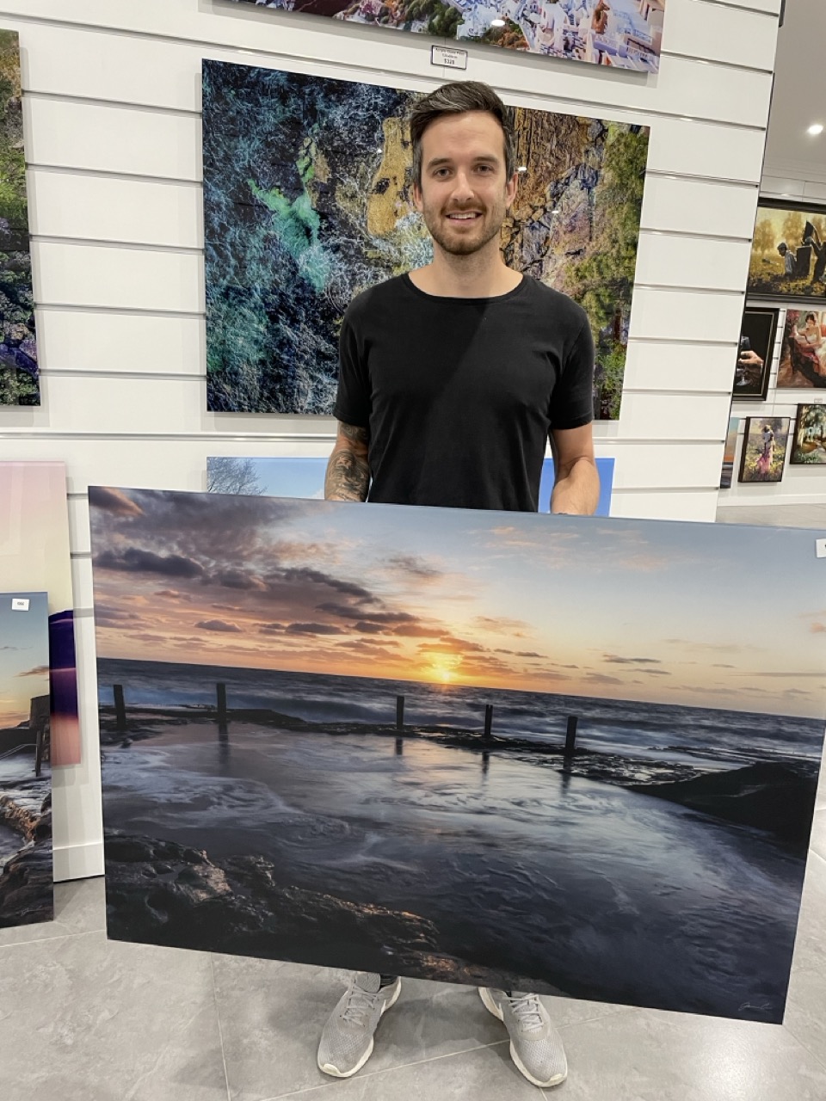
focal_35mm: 26
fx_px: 827
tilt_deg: -12.2
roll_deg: -2.7
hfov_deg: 53.1
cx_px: 413
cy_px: 550
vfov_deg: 67.3
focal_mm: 4.2
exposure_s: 1/50
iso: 200
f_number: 1.6
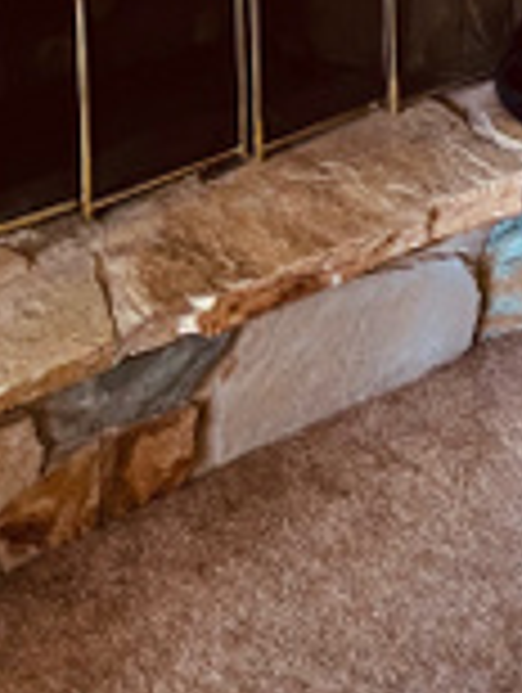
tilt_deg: -11.3
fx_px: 1624
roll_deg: -1.1
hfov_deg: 18.2
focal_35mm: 81
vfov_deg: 21.5
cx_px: 148
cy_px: -238
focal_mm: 4.25
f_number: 1.8
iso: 800
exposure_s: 1/30
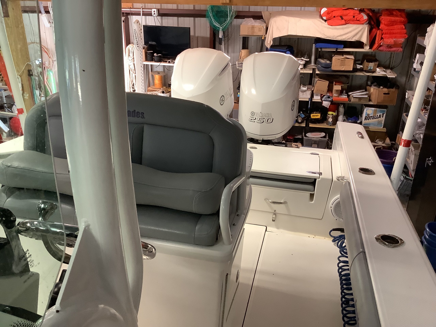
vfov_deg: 45.4
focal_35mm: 31
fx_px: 390
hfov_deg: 58.4
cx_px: 218
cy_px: 164
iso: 250
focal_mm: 3.3
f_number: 2.4
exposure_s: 1/60
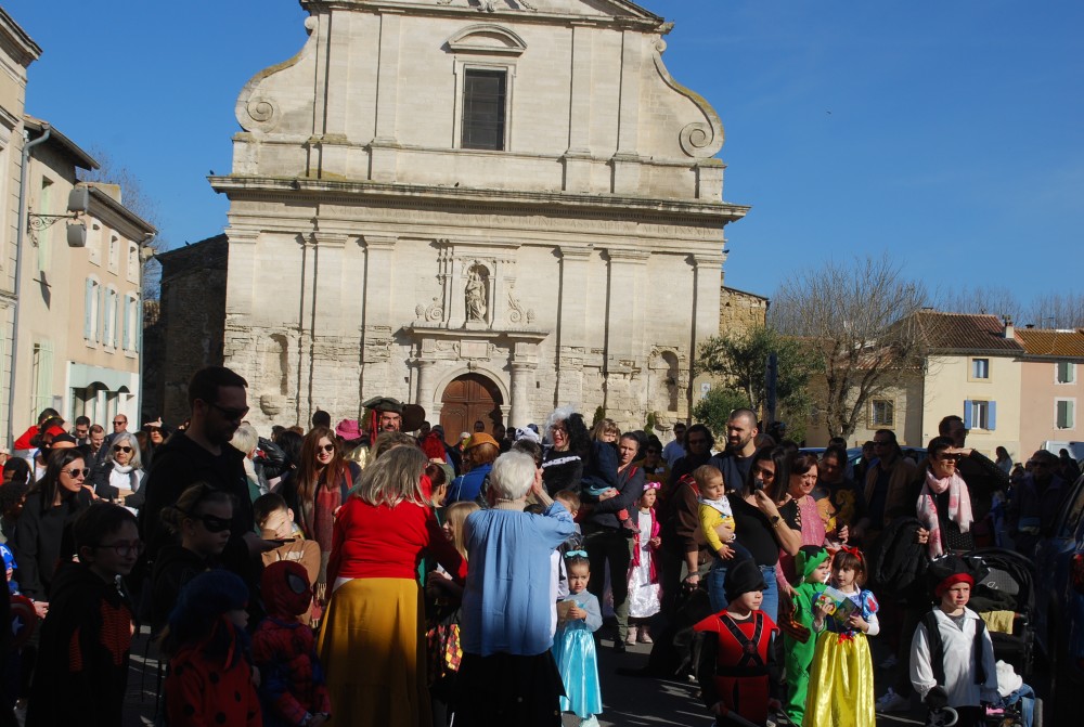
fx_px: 1448
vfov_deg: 28.2
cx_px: 542
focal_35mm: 48
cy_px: 364
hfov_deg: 41.0
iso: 100
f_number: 9
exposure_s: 1/320
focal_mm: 32
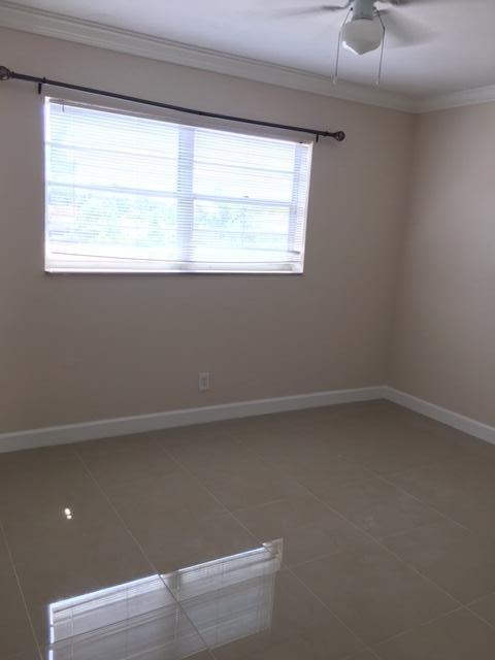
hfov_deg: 48.2
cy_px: 330
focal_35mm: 29
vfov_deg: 61.7
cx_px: 248
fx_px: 553
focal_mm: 4.15
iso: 32
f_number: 2.2
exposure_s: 1/60
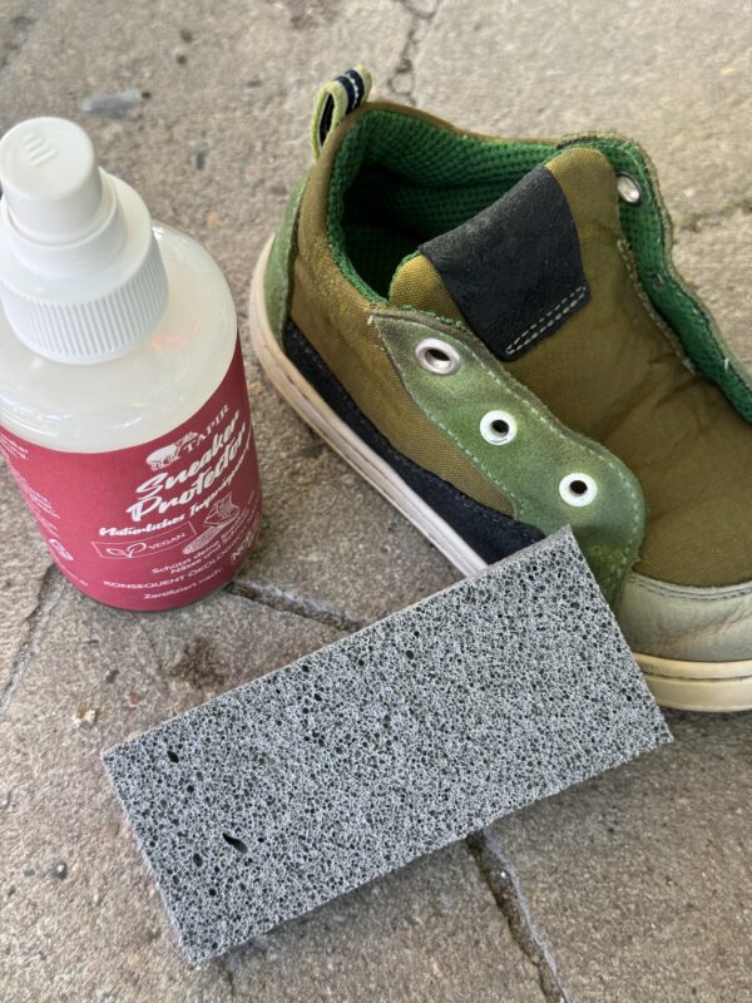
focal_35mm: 48
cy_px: 502
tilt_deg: -63.7
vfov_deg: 39.7
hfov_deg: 30.3
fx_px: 1390
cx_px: 376
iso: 100
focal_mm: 6.76
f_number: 1.78
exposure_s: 1/91
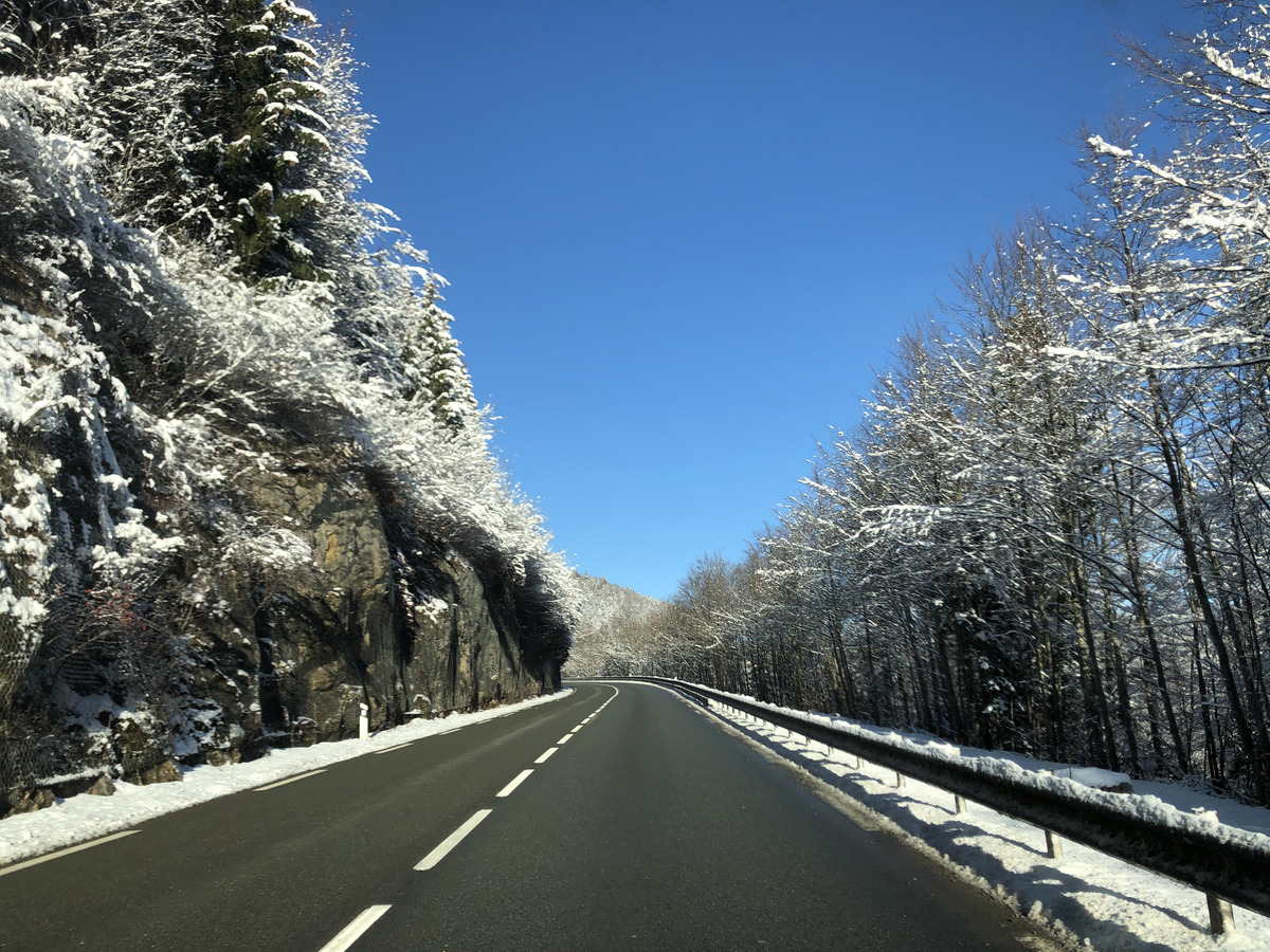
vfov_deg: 49.7
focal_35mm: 28
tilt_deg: +10.7
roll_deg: +2.5
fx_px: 1027
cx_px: 635
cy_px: 476
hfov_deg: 63.4
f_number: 1.8
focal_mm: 4
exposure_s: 1/1412
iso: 20
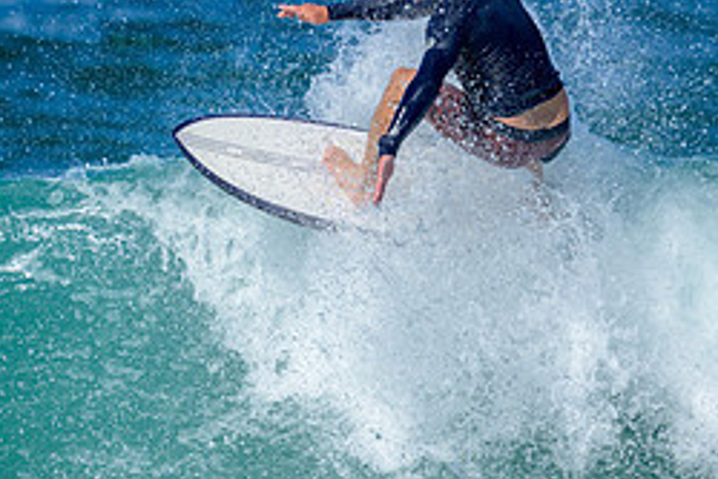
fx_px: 37097
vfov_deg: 0.7
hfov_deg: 1.1
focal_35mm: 1859
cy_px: 245
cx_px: 273
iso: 320
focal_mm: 800
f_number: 6.3
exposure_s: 1/2500
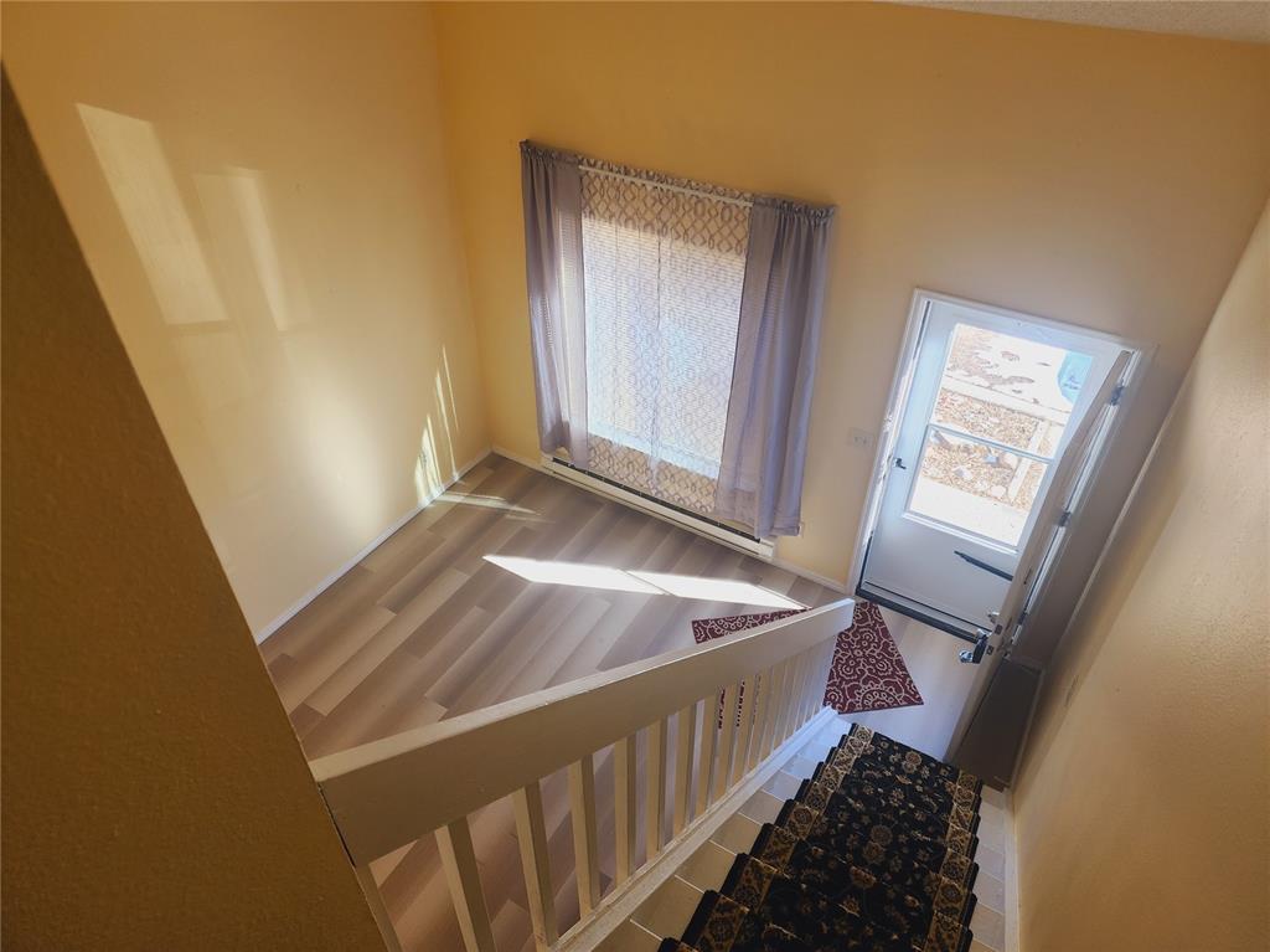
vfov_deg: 58.8
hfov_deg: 74.0
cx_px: 635
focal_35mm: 23
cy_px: 476
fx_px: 843
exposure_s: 1/180
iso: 64
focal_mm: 6.4
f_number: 1.8
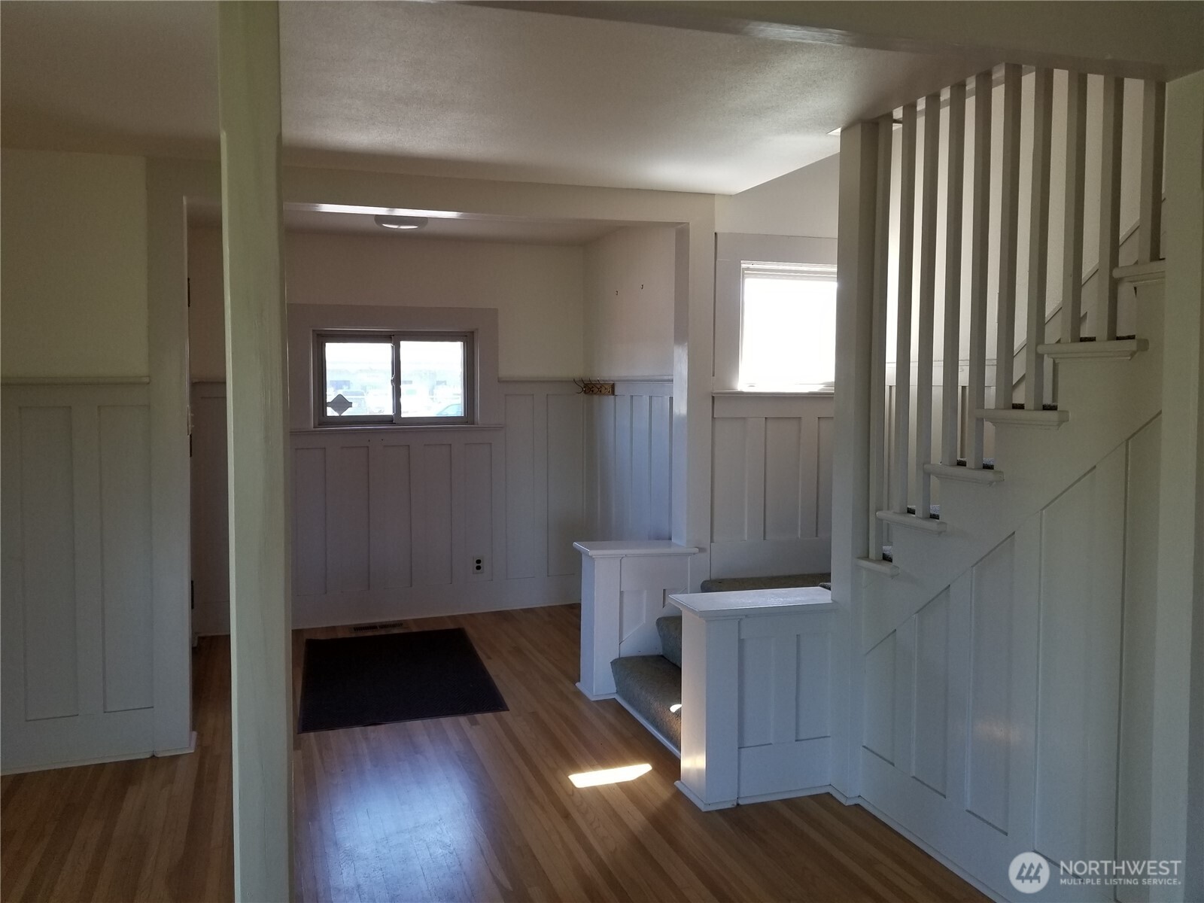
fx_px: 904
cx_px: 602
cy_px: 452
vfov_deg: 53.1
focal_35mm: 26
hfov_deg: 67.3
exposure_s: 1/60
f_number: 1.7
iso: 100
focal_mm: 4.25
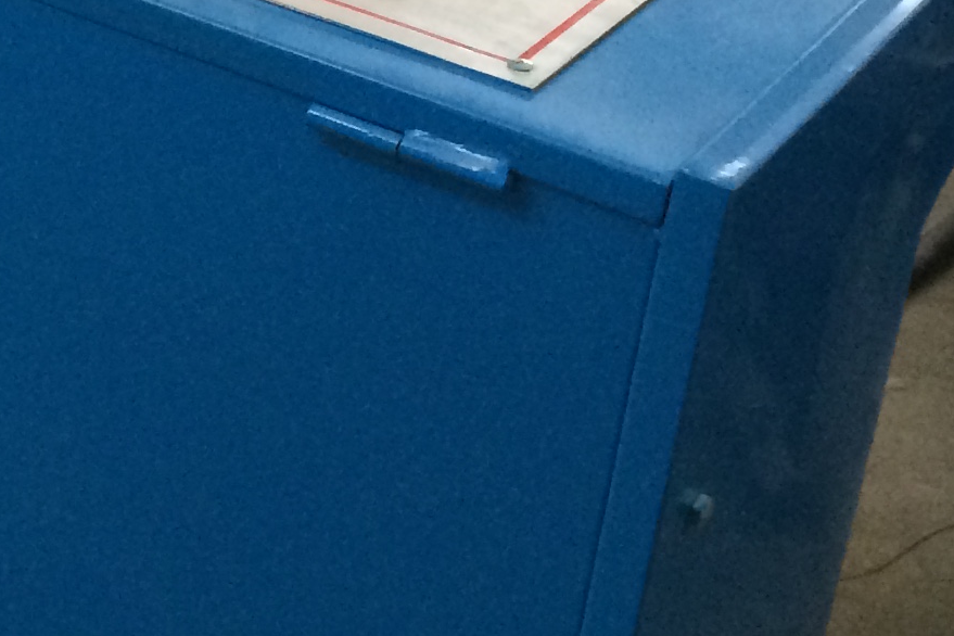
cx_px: -498
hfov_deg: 16.5
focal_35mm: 112
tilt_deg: -25.4
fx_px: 2968
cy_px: -271
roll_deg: -0.1
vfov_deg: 11.8
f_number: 2.2
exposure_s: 1/30
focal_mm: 4.15
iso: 160
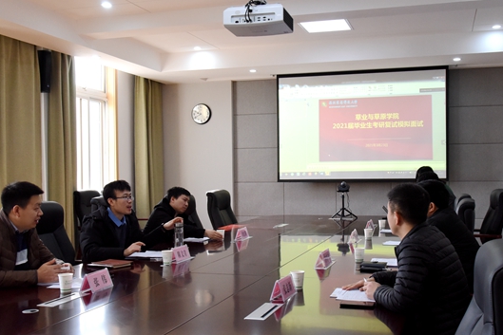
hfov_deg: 55.7
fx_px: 475
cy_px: 186
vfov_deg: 38.9
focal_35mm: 34
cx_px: 274
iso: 2500
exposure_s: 1/160
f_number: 10
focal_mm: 30
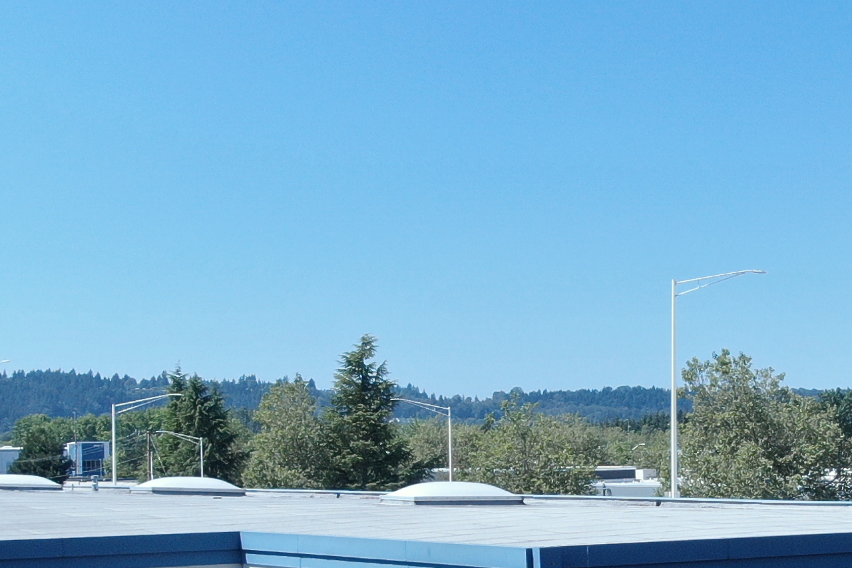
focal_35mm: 78
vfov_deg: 17.2
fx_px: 1846
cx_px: 608
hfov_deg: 25.8
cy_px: 547
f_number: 2.8
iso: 100
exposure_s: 1/10
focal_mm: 4.39
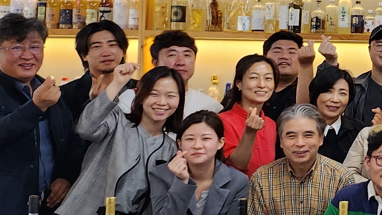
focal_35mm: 111
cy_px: 49
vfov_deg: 10.9
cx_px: 760
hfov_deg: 15.5
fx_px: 1124
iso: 160
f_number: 1.8
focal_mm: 5
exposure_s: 1/120
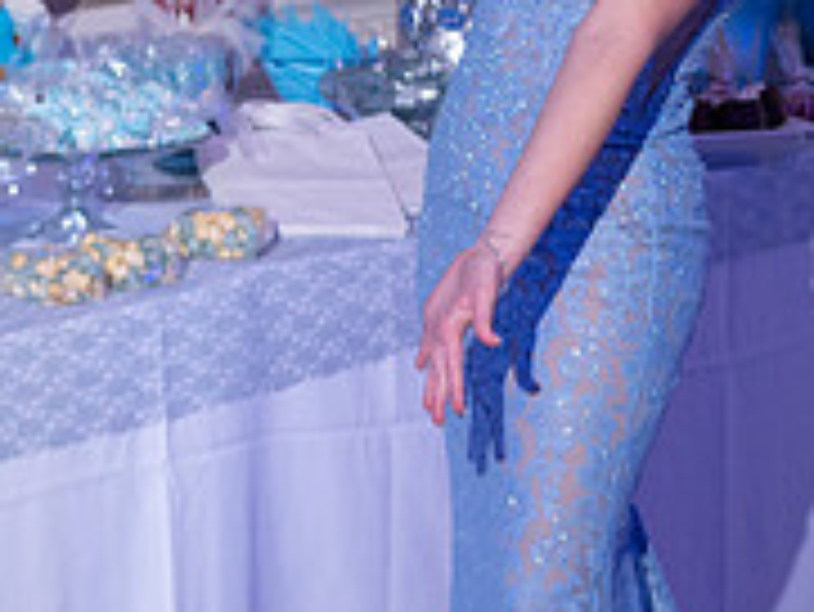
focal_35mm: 160
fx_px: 3765
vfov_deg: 9.2
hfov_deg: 12.1
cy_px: 34
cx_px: -72
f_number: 1.7
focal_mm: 25
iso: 500
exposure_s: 1/80
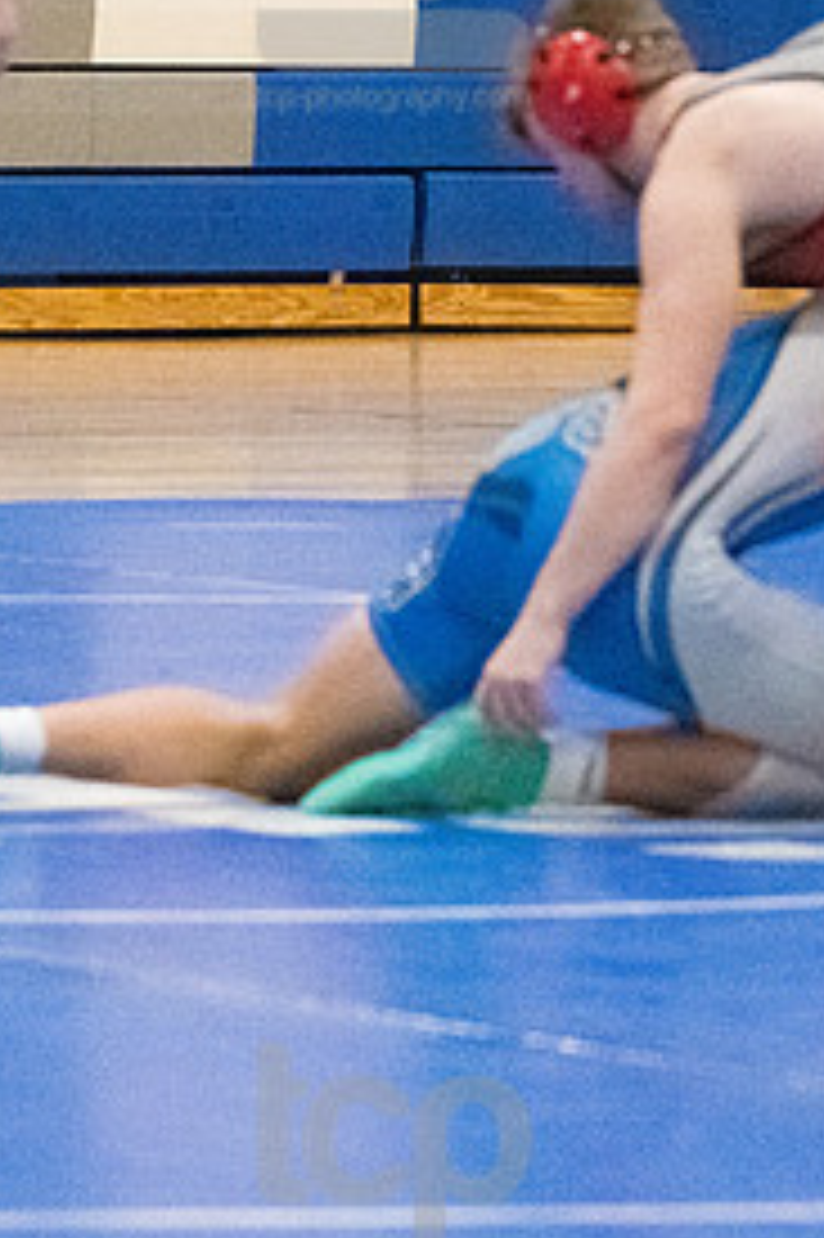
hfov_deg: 3.7
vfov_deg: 5.6
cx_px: 1031
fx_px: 12615
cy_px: 572
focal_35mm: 367
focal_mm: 116
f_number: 4.5
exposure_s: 1/1600
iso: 10000
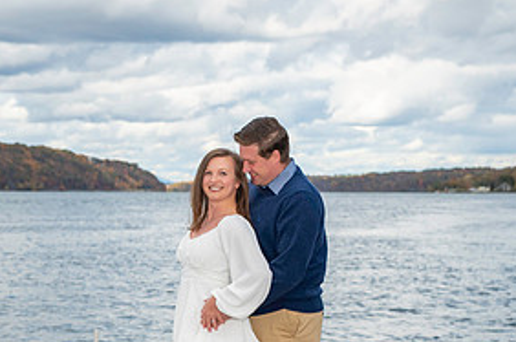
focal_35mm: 96
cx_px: 148
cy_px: 219
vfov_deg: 14.2
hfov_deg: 21.1
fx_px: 1374
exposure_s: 1/8000
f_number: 3.5
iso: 1250
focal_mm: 45
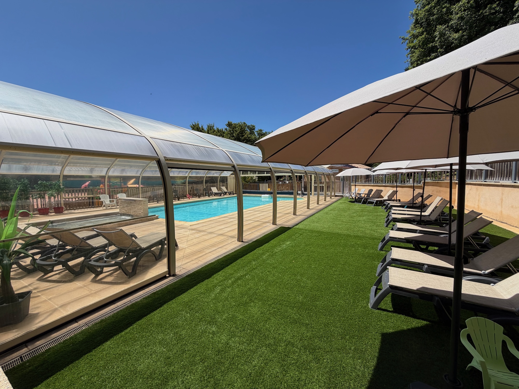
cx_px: 260
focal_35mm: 14
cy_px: 194
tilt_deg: -3.5
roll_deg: +0.6
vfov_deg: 85.7
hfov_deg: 102.1
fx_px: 210
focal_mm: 2.22
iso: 20
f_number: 2.2
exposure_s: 1/876
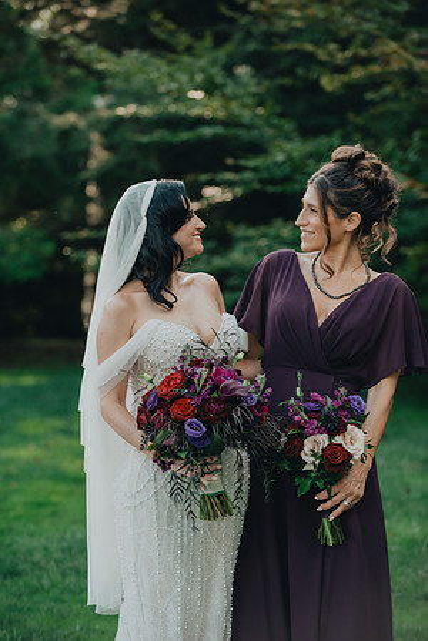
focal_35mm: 130
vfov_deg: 15.8
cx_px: 214
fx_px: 2318
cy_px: 320
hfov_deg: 10.5
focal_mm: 130
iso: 800
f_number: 4
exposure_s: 1/800
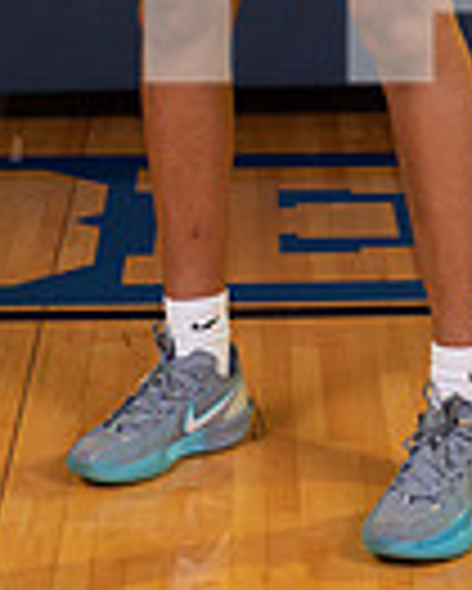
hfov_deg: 9.6
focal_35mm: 161
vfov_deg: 11.3
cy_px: -369
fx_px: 2808
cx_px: 306
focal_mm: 50
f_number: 7.1
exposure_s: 1/320
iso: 320
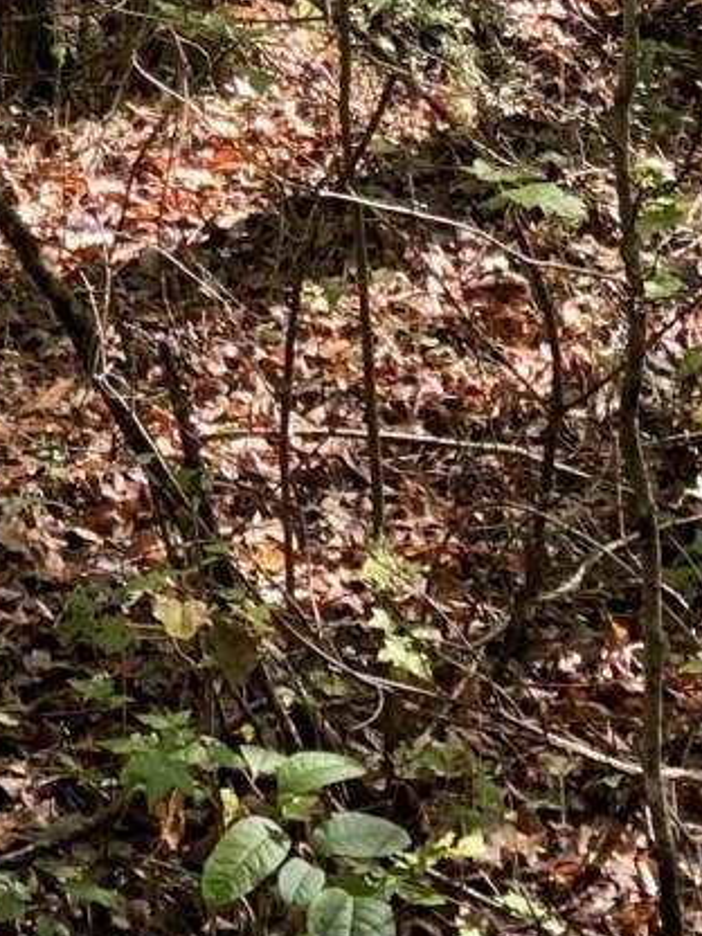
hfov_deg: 10.6
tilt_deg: +2.4
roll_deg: -0.4
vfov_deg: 13.7
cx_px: -830
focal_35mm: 125
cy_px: -868
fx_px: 3380
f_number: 1.8
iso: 64
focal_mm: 4.25
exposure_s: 1/121
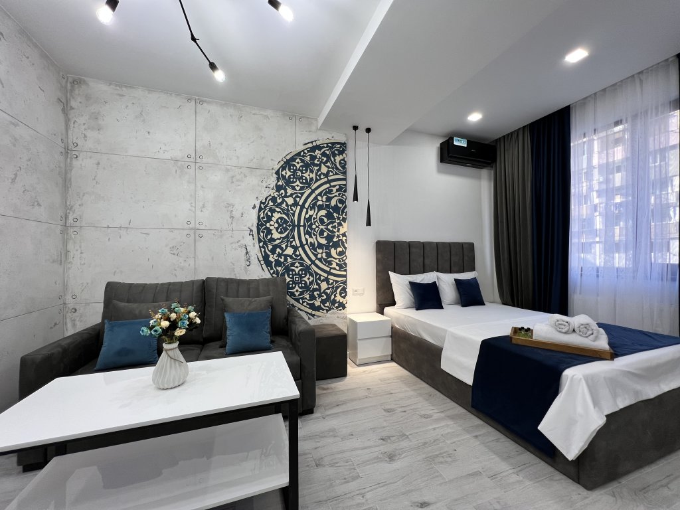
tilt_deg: +0.4
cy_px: 255
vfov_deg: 89.9
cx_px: 340
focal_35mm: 13
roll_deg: +0.1
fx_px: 255
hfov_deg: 106.2
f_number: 1.8
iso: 100
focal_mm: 1.57
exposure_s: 1/100
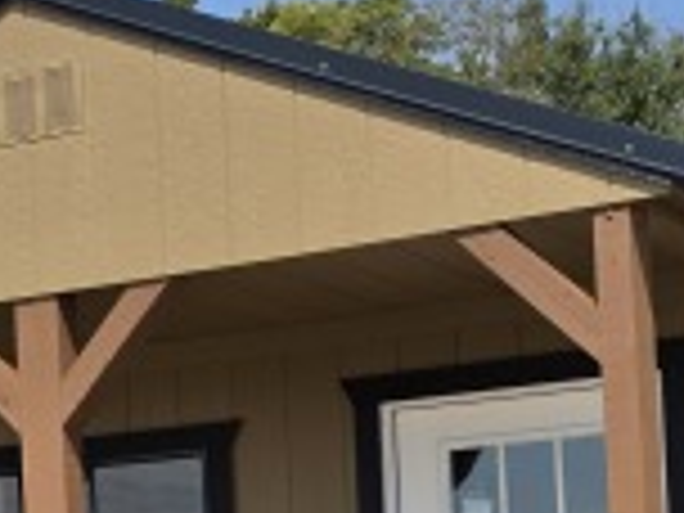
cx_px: 328
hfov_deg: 20.2
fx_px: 1917
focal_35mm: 97
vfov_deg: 14.8
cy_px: 585
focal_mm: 6.5
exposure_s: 1/7622
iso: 64
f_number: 1.4
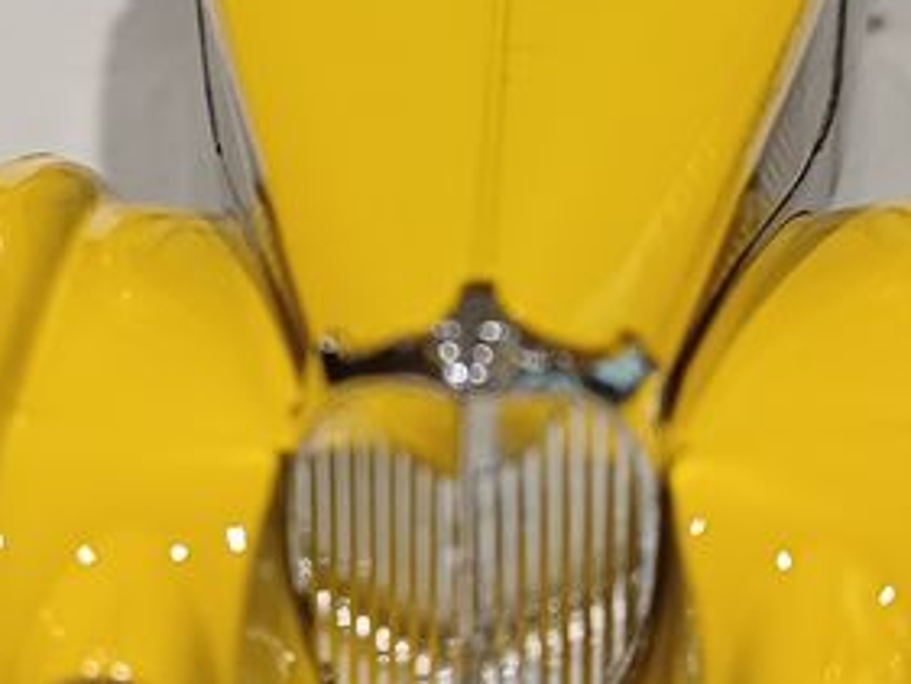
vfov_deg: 16.6
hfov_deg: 22.0
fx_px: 2343
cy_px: 347
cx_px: 415
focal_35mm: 89
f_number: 1.8
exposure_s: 1/50
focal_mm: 4.65
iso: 400
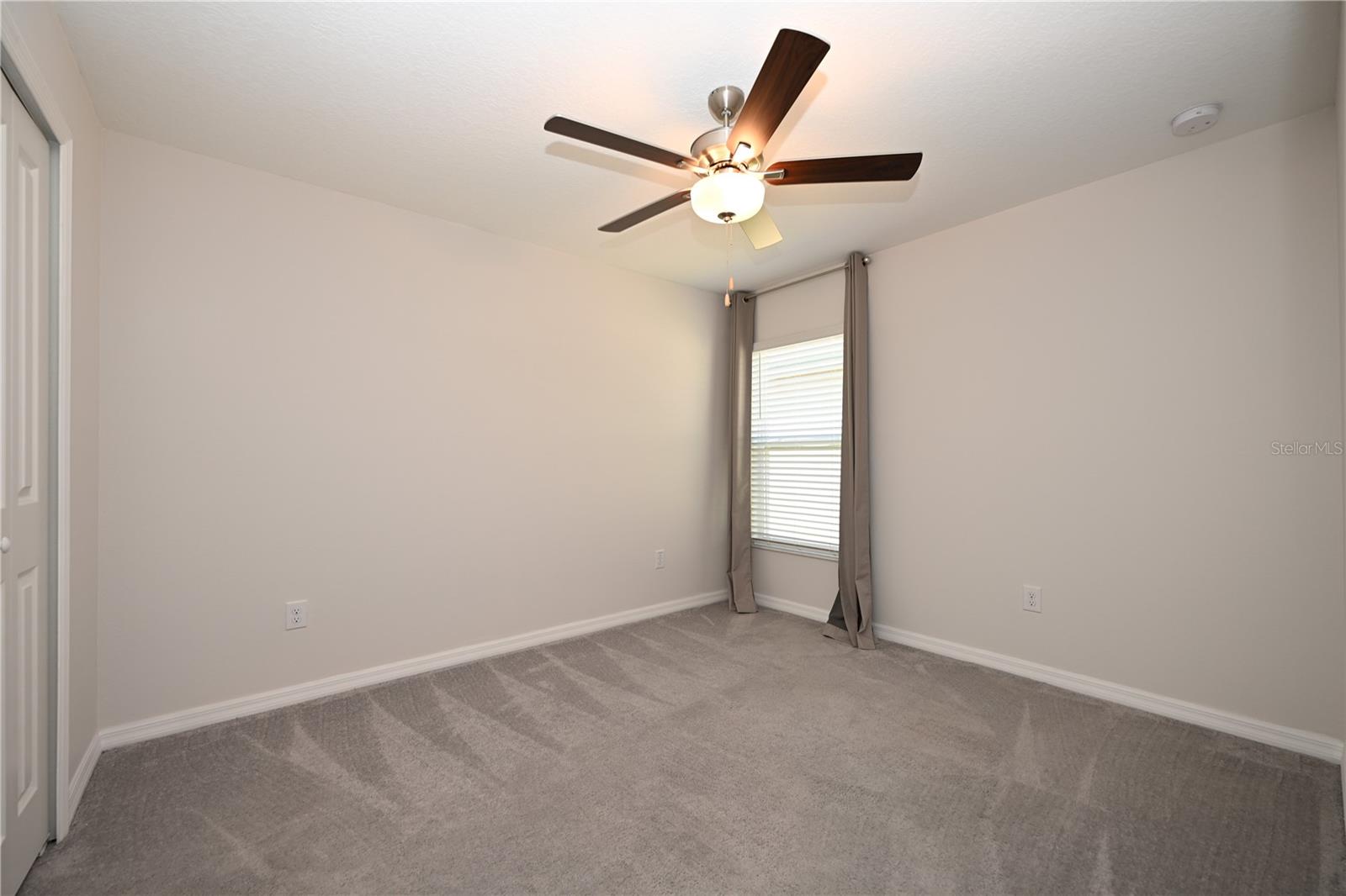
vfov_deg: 81.2
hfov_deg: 104.3
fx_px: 523
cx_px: 673
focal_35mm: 14
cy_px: 448
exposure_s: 1/60
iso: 200
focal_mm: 14
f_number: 4
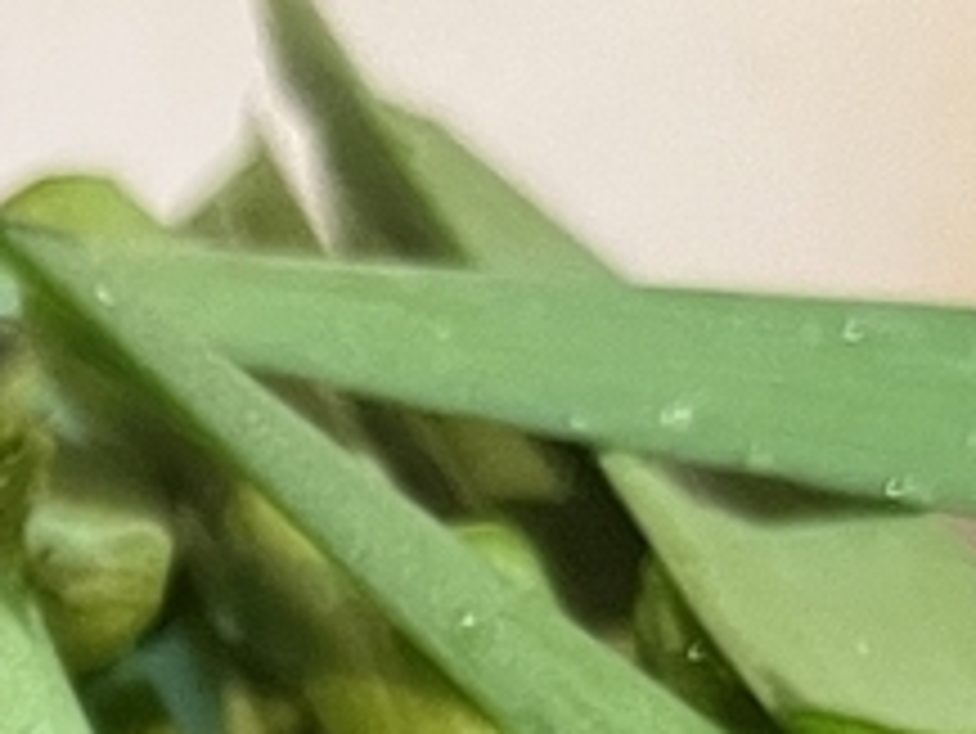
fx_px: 4062
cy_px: 1860
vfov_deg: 9.1
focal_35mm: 144
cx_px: -1196
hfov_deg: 11.7
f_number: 1.6
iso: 640
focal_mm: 5.1
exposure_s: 1/33
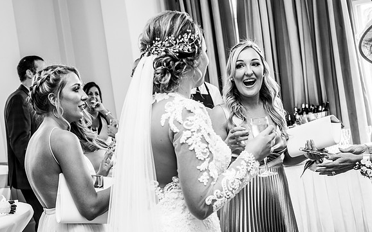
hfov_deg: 36.3
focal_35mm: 56
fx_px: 568
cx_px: 170
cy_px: 108
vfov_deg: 23.1
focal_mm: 50
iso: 400
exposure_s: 1/100
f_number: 5.6
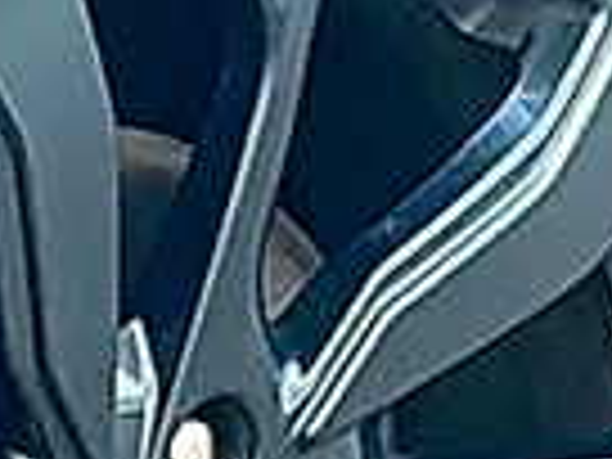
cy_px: 596
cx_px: 954
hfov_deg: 3.8
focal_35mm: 513
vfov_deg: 2.9
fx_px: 9070
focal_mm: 6.86
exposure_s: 1/831
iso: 80
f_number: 1.78
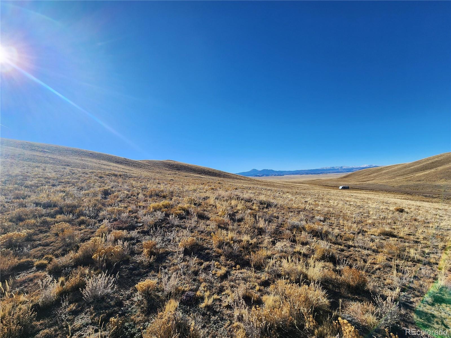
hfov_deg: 106.2
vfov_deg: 89.9
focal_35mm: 13
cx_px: 226
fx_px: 169
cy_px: 169
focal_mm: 2.2
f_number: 2.2
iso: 50
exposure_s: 1/2828
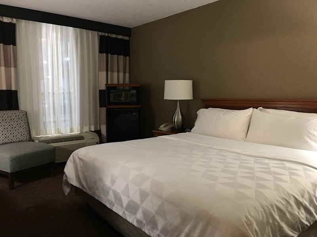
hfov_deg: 61.7
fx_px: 266
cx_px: 158
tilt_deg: -4.4
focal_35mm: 29
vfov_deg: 48.2
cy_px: 118
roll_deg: -0.4
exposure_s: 1/10
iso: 100
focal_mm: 4.15
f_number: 2.2
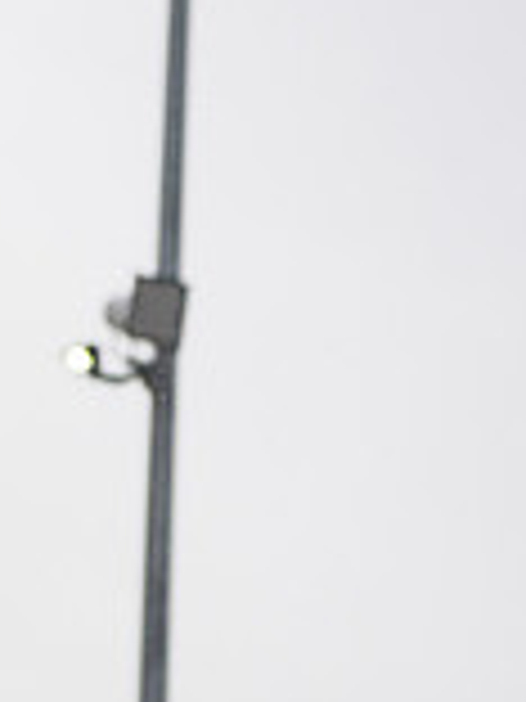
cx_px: -495
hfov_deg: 5.8
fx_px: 5085
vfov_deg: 7.9
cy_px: 452
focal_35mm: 251
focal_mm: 70
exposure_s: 1/1600
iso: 400
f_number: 4
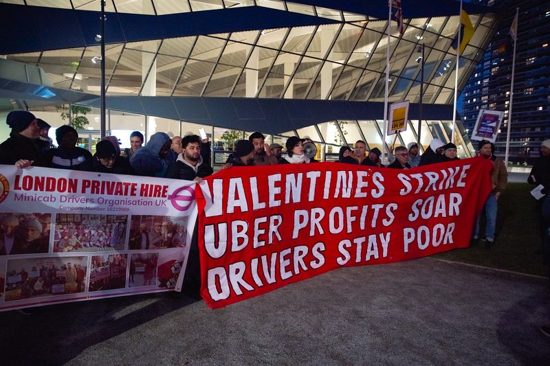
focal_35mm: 24
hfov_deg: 73.8
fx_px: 367
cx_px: 275
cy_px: 183
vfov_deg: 53.1
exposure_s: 1/50
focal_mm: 24
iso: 1250
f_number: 3.2
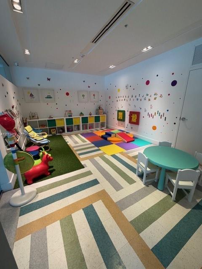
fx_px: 109
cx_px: 101
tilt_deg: -15.2
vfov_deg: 102.1
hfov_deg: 85.7
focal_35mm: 14
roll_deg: +1.0
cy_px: 134
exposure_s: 1/120
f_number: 2.2
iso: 200
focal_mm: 2.22
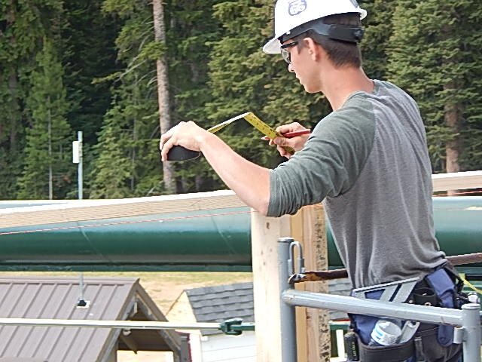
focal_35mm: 182
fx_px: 2534
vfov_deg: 8.2
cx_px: 241
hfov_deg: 10.9
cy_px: 181
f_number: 5.3
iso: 125
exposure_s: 1/60
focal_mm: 32.8
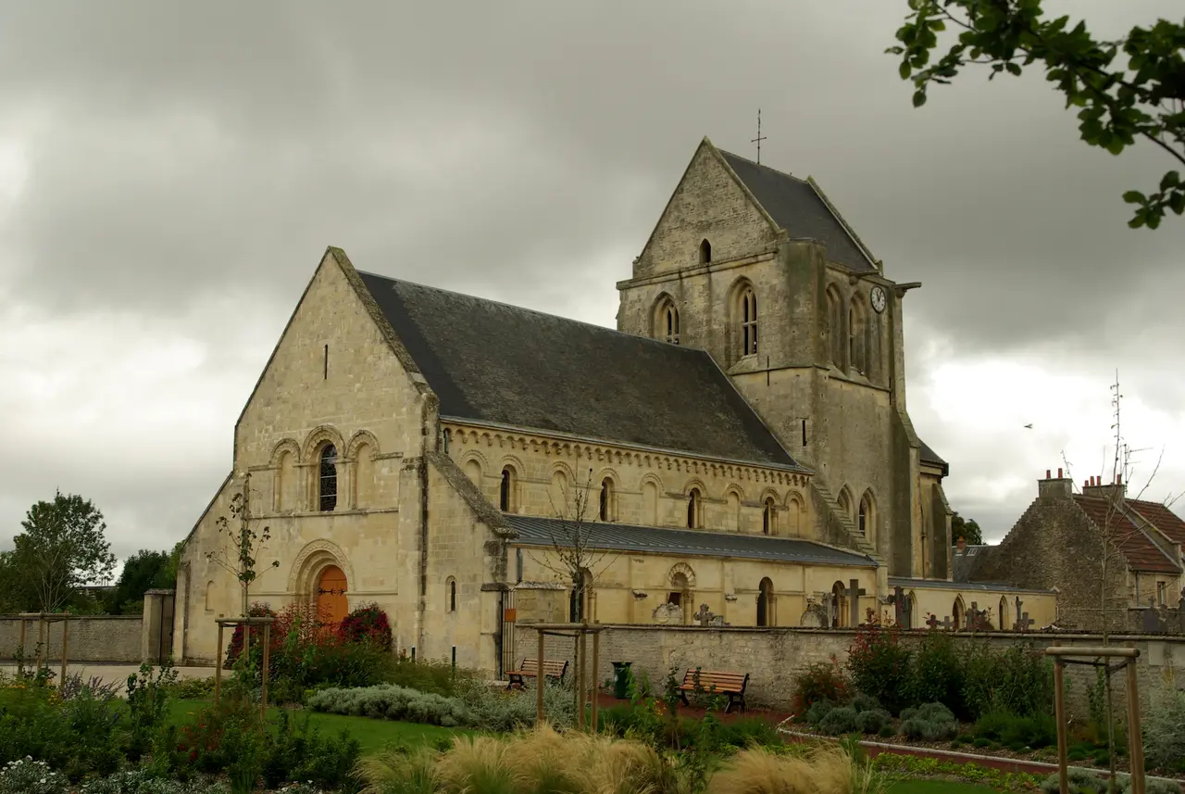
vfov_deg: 32.0
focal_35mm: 42
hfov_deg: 46.3
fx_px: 1384
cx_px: 592
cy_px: 397
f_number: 6.3
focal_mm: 28
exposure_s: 1/100
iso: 100
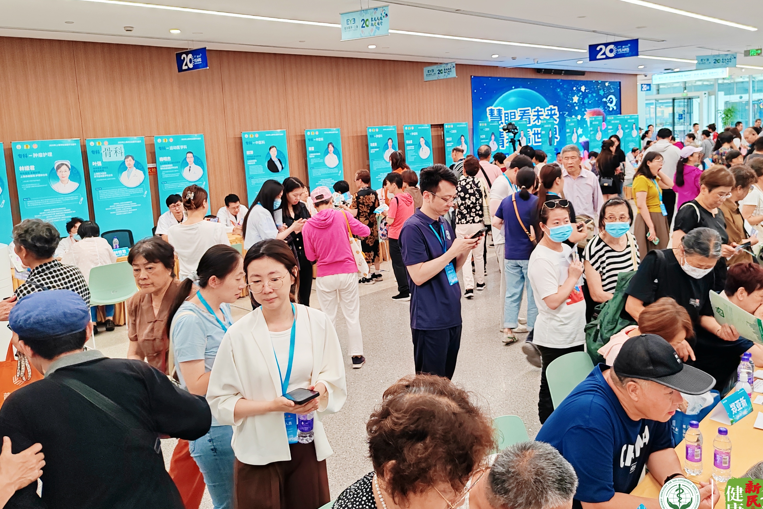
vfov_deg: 39.9
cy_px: 214
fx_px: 699
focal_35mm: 33
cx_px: 430
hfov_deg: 57.0
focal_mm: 6.14
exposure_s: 1/100
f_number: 1.8
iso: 500
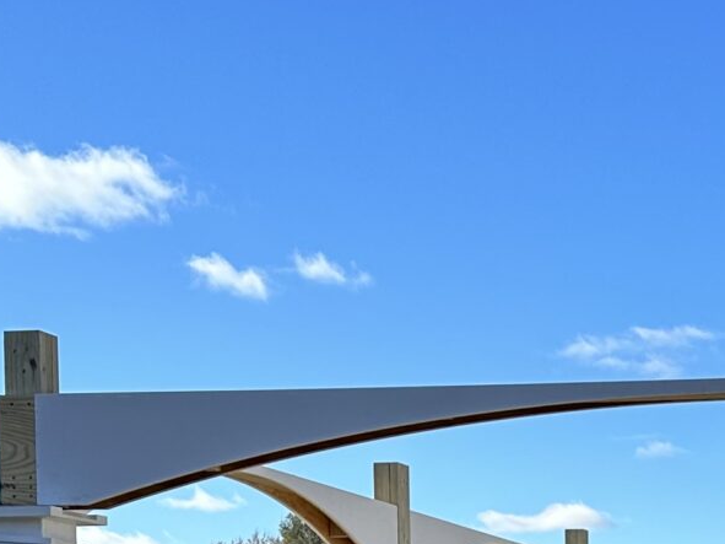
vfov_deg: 13.4
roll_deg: +0.9
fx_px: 2178
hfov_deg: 18.5
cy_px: 823
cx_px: 710
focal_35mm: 104
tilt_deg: -4.1
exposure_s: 1/2967
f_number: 1.78
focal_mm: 6.86
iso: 80
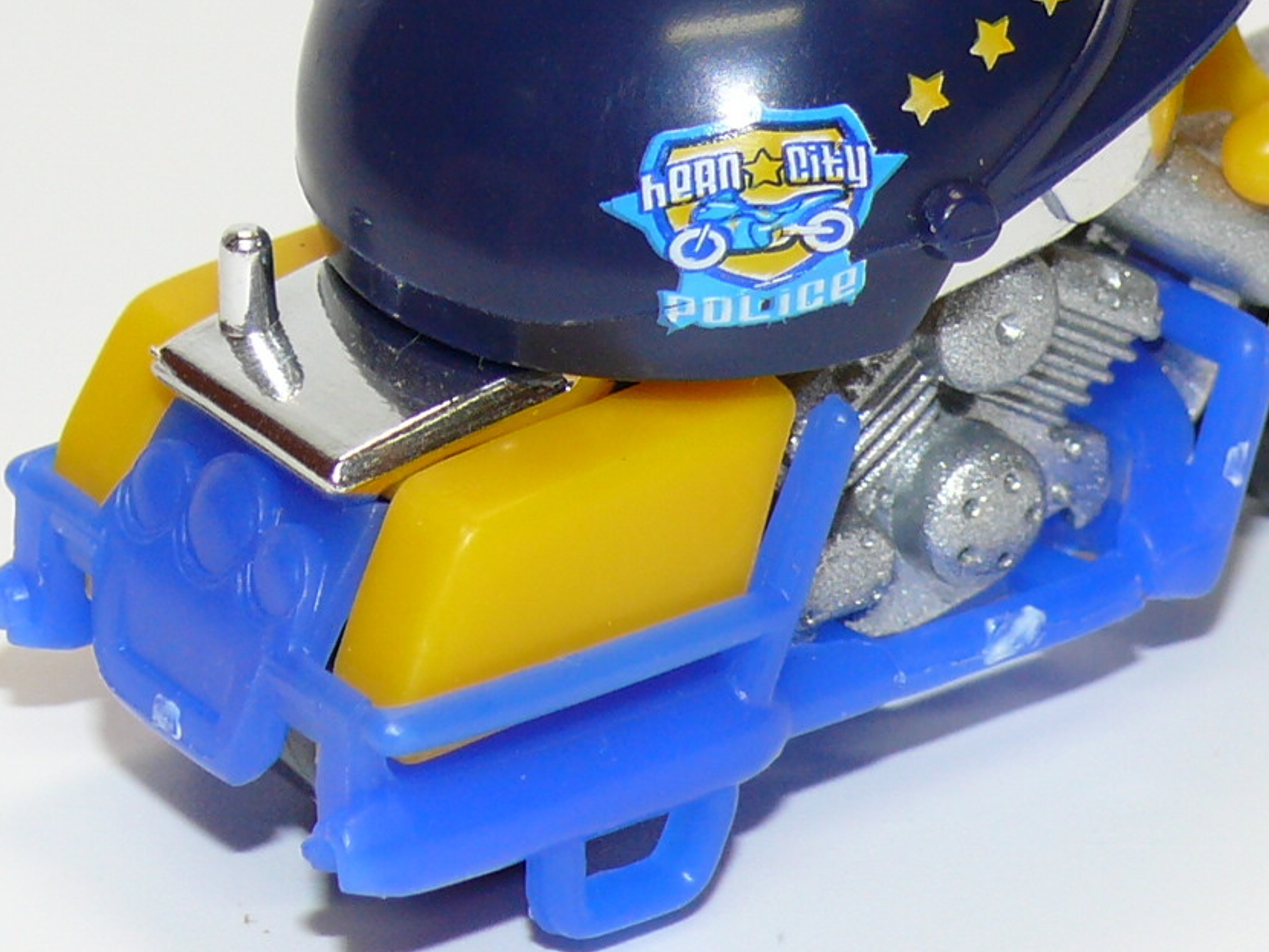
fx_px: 7774
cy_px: 223
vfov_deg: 7.0
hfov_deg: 9.3
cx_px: 792
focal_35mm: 212
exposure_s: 1/30
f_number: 4
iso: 100
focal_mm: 13.9
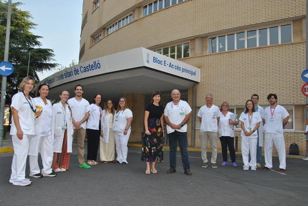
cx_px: 154
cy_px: 103
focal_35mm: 32
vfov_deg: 41.8
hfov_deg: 59.4
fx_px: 270
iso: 100
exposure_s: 1/200
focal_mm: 21
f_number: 7.1
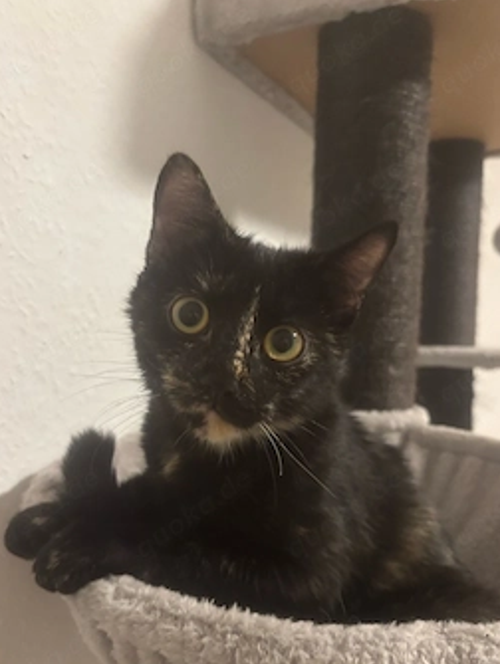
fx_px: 596
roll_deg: -0.9
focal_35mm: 31
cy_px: 381
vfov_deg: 58.1
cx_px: 236
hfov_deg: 45.5
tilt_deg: -3.7
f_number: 1.6
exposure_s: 1/33
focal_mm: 5.96
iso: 500
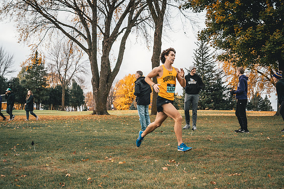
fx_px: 511
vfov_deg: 21.0
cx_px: 142
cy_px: 94
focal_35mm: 65
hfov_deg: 31.0
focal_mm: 64
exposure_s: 1/1000
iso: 400
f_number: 6.3
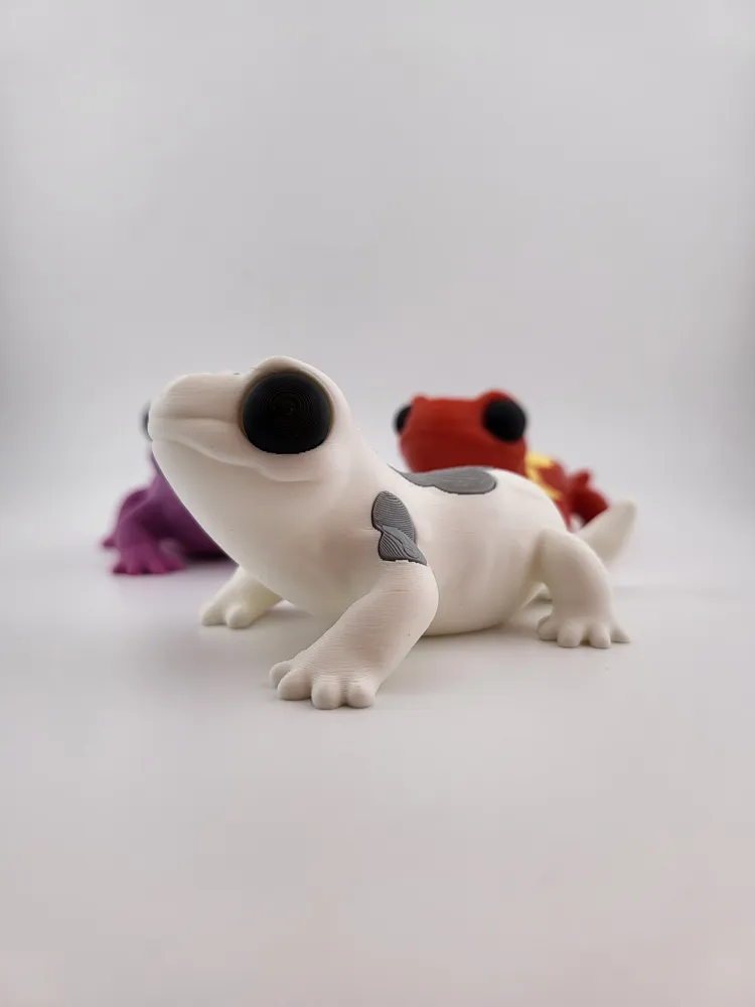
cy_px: 504
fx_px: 698
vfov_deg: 71.6
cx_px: 378
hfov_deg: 56.8
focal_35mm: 24
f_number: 1.8
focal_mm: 5
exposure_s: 1/895
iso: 40
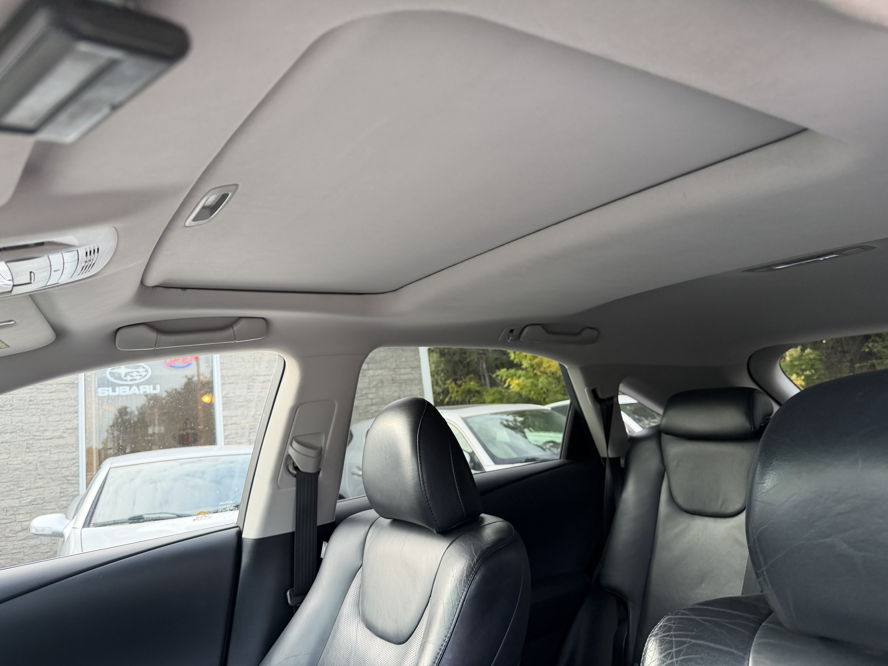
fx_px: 616
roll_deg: +7.6
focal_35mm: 24
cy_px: 333
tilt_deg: +10.8
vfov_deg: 56.8
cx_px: 444
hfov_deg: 71.6
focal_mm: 6.76
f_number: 1.78
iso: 160
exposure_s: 1/145
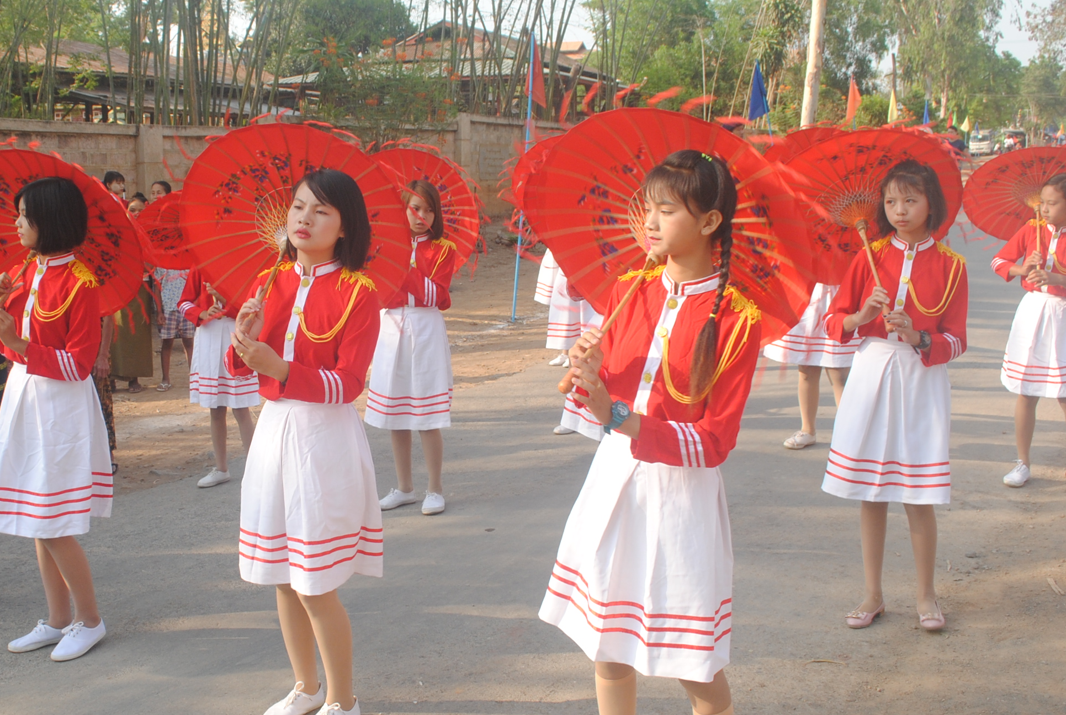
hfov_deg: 42.9
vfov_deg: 30.0
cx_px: 349
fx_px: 1335
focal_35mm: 45
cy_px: 371
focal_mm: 20
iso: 200
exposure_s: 1/125
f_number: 8
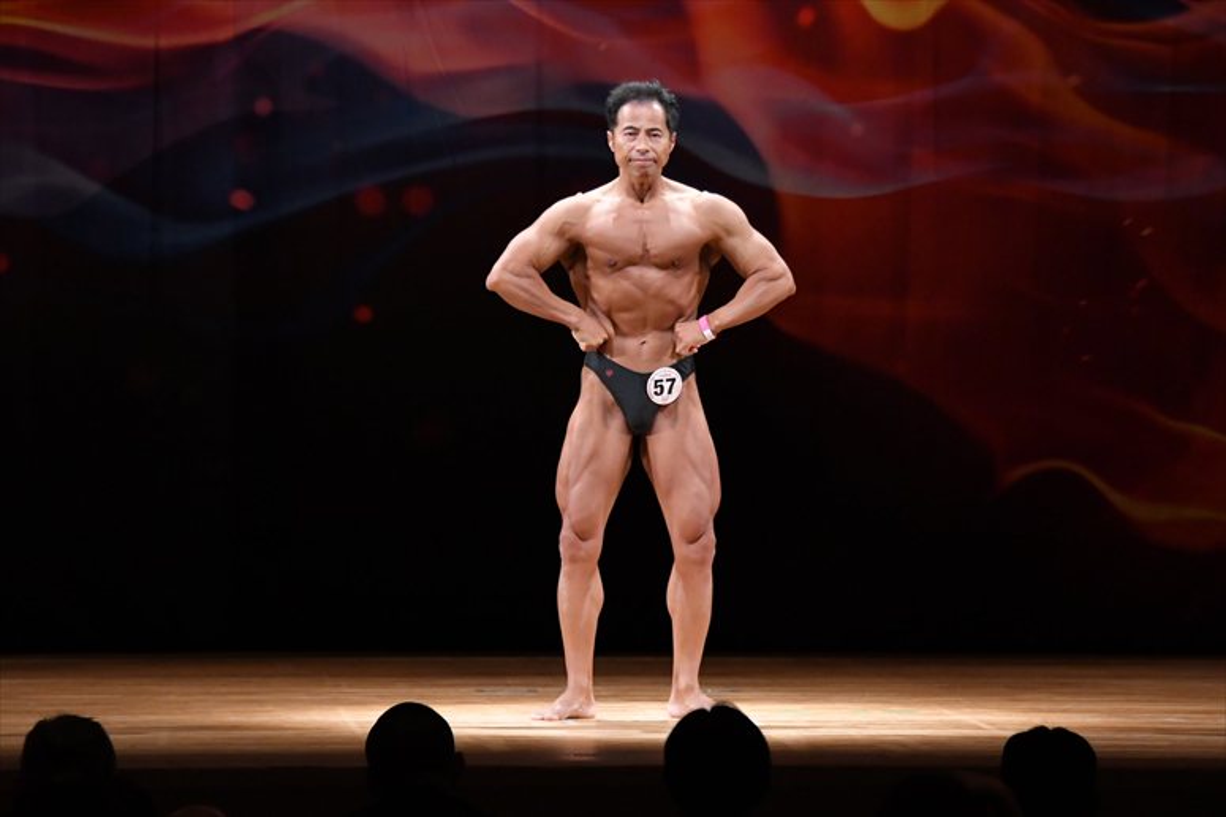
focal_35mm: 217
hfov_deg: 9.5
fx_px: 7387
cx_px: 613
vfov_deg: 6.3
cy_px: 408
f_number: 5.6
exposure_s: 1/400
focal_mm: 145
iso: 4000
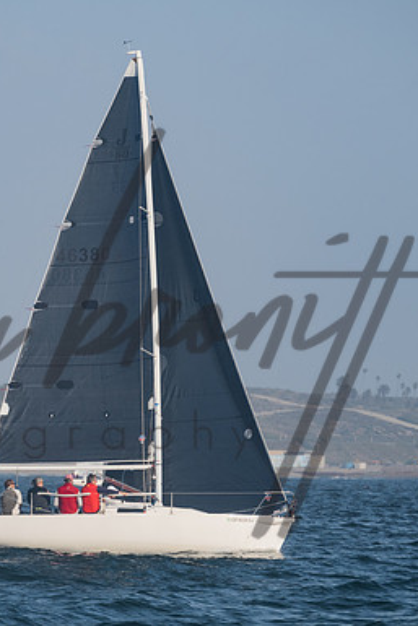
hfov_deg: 3.5
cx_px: 110
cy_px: 389
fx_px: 6925
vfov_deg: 5.2
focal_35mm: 398
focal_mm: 200
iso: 200
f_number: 6.3
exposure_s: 1/500
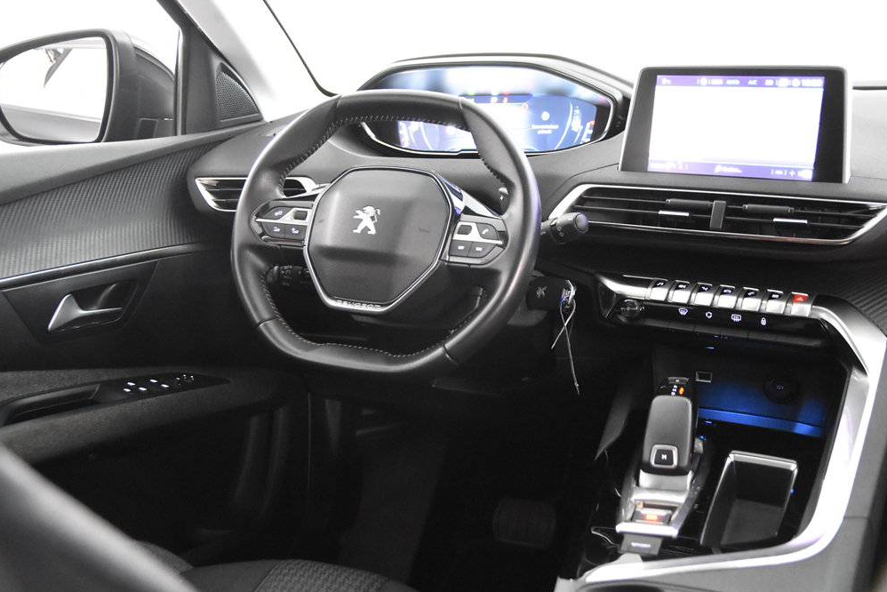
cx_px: 450
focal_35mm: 40
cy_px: 296
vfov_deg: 33.4
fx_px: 986
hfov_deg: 48.4
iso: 8000
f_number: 3.2
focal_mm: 26
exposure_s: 1/40
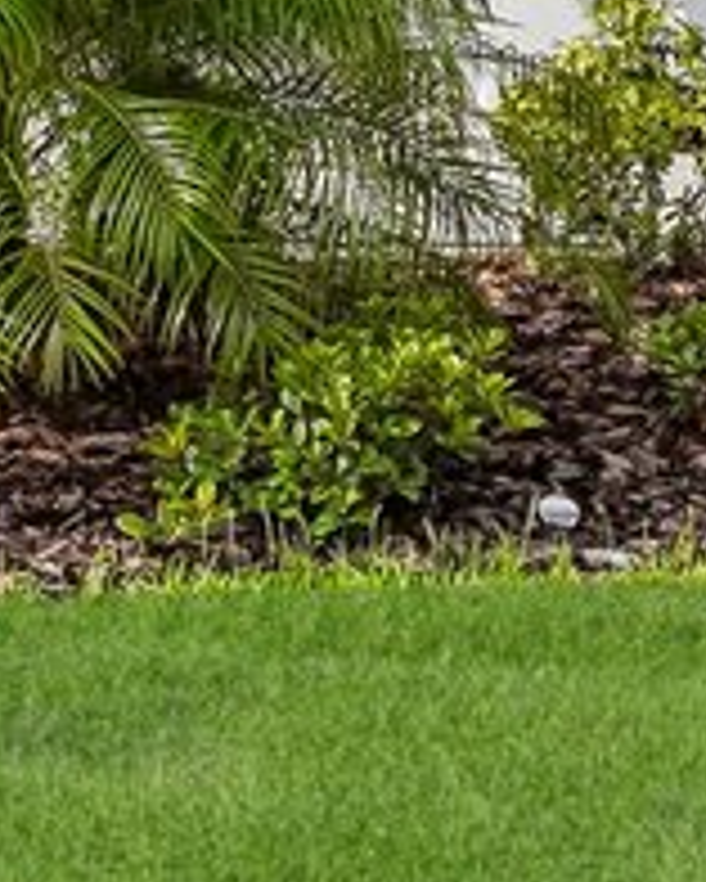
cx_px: -121
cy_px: -245
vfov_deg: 12.7
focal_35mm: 147
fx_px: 3836
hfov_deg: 10.4
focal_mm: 10
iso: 100
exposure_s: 1/350
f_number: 8
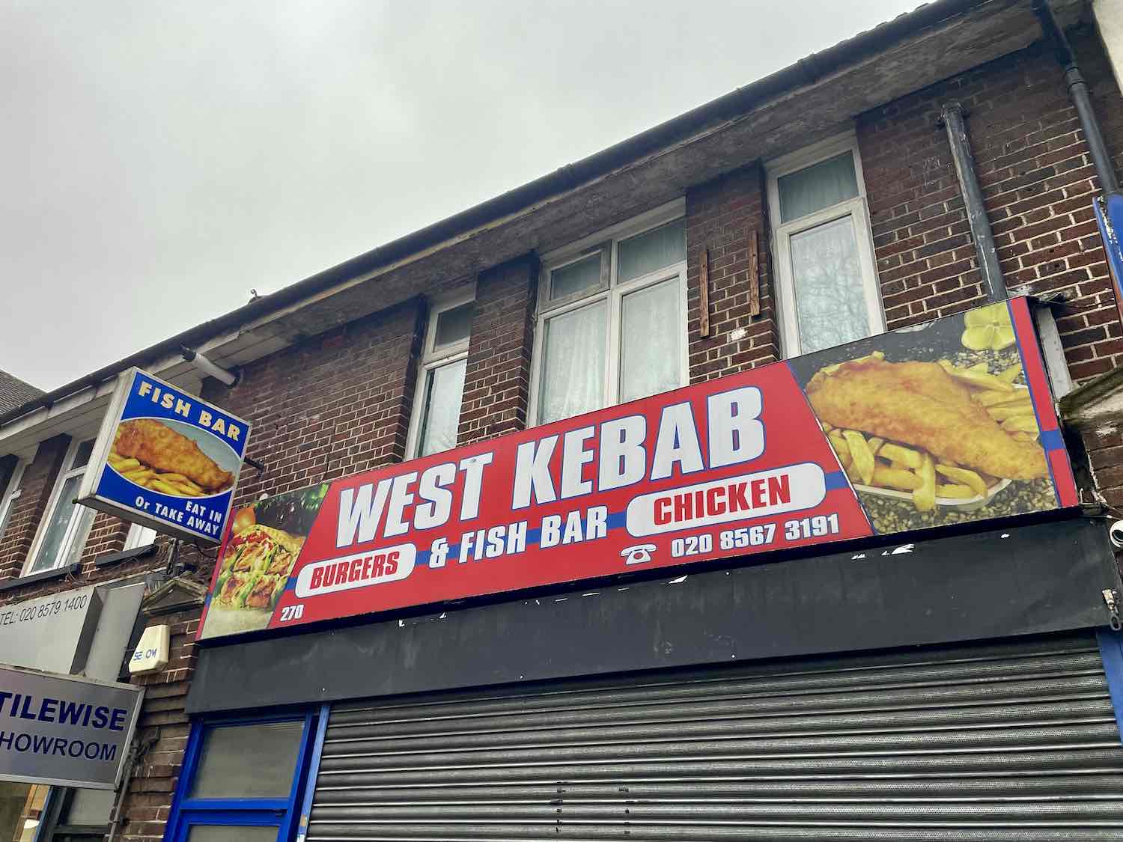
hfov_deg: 67.3
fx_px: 843
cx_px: 562
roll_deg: -3.7
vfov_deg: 53.1
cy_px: 421
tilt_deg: +30.3
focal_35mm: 26
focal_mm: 4.2
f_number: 1.6
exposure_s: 1/121
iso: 100
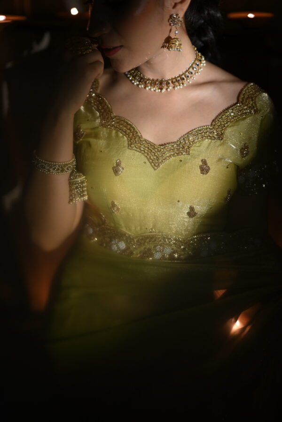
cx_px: 141
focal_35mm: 50
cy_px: 211
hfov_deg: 27.0
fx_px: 587
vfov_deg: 39.6
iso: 1000
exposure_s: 1/125
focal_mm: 50
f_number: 1.2
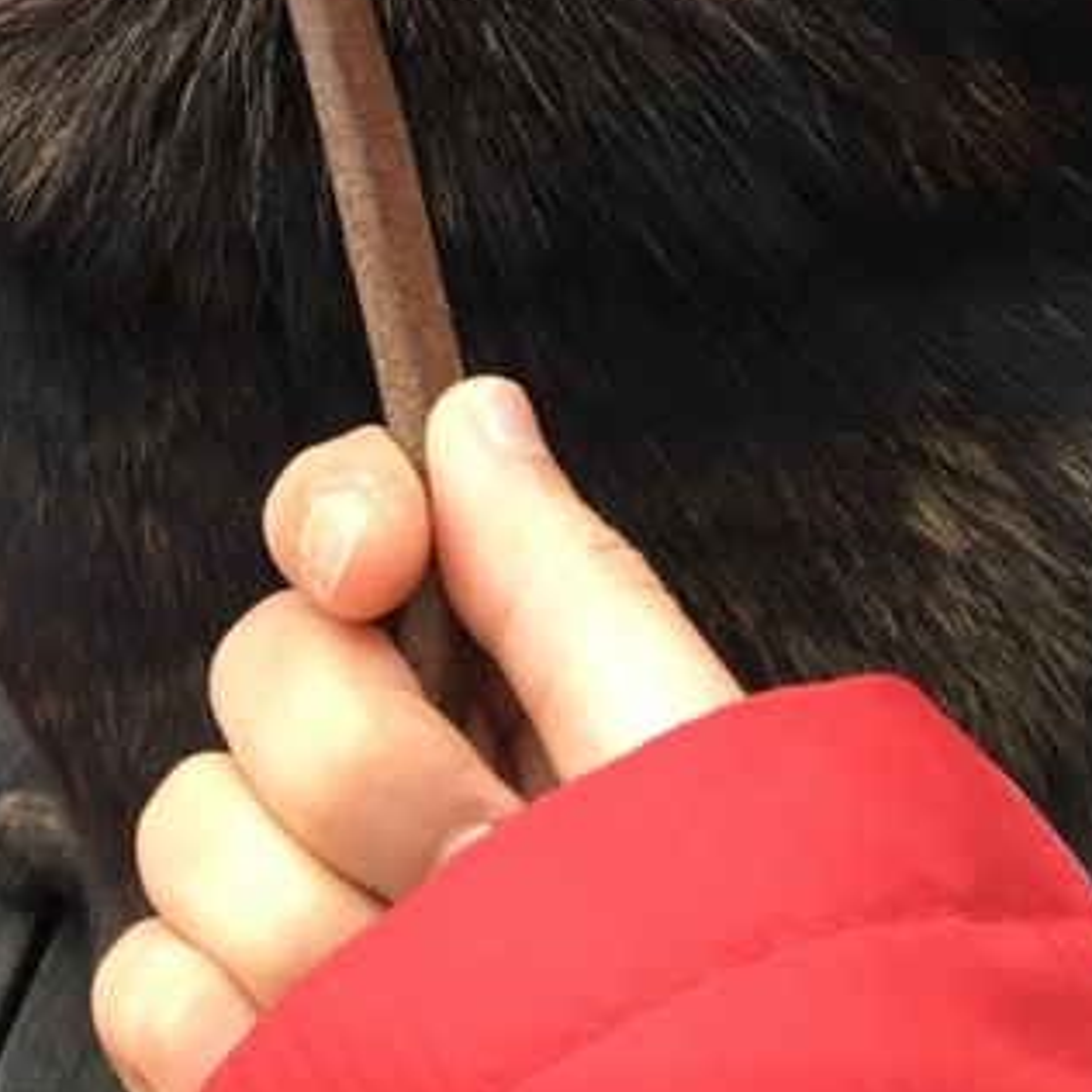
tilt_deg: -25.3
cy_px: -442
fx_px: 2962
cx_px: 200
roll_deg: -3.6
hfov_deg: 20.6
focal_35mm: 83
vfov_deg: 18.9
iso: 32
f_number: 2.2
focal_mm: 4.15
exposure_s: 1/30
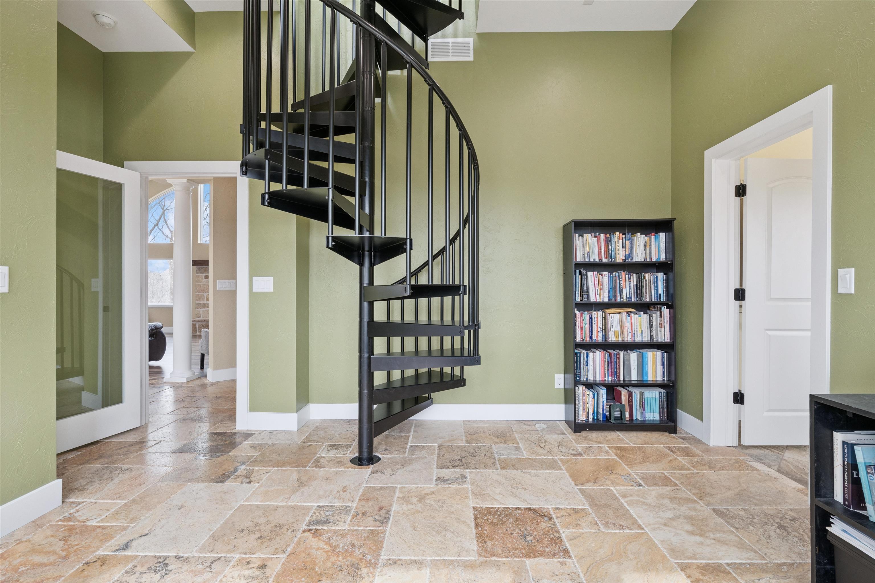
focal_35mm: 16
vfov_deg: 73.7
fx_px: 389
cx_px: 438
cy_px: 292
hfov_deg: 96.7
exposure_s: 1/50
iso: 800
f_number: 10
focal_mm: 16
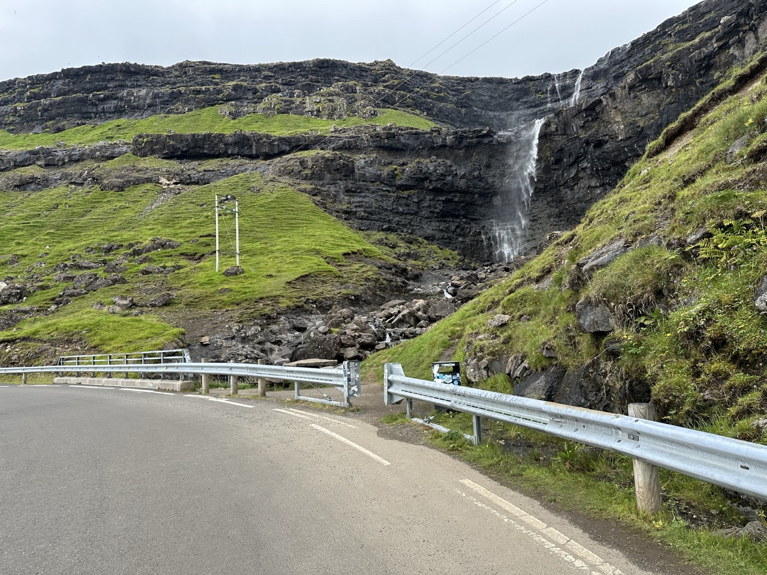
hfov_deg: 71.6
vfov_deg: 56.8
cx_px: 384
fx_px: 532
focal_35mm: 24
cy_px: 288
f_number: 1.78
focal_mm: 6.86
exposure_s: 1/1321
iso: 80
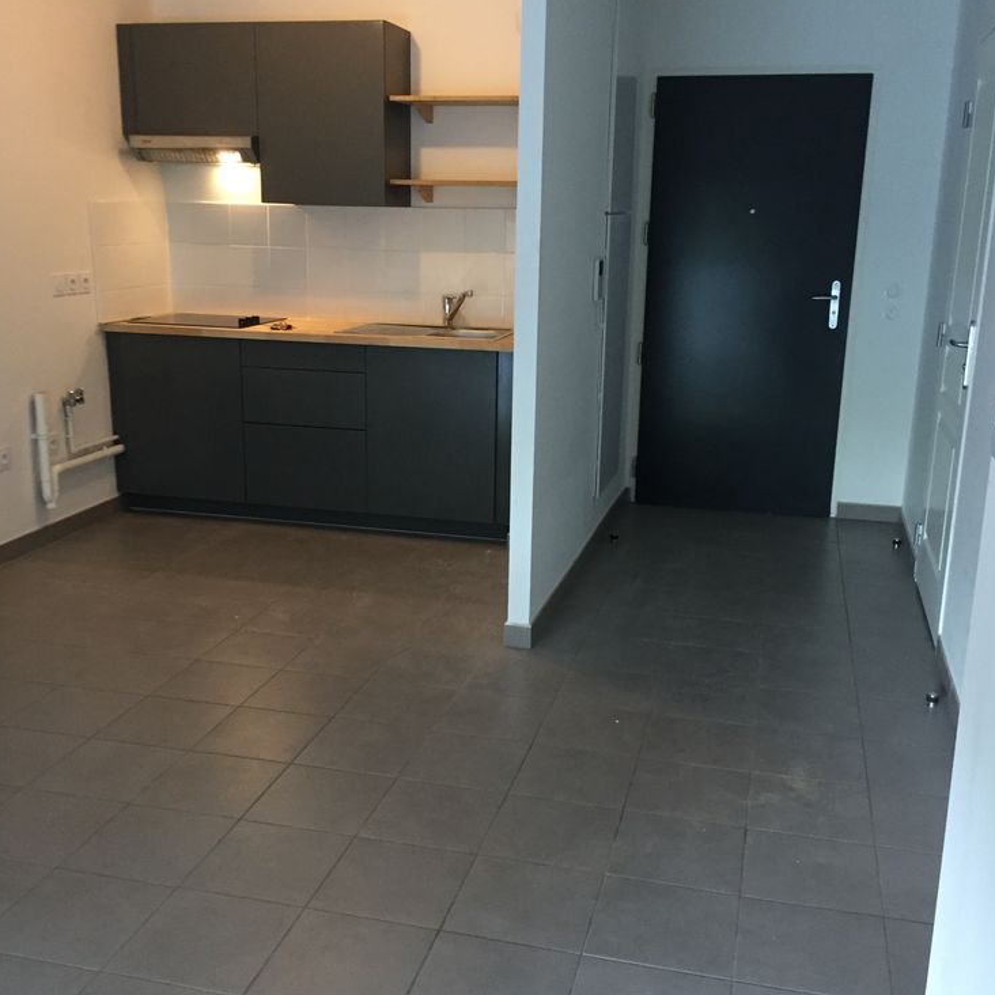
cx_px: 498
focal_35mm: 35
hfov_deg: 47.2
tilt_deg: -14.1
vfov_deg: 47.2
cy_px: 512
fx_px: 1138
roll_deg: -1.5
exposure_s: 1/33
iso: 200
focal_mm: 4.15
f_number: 2.2
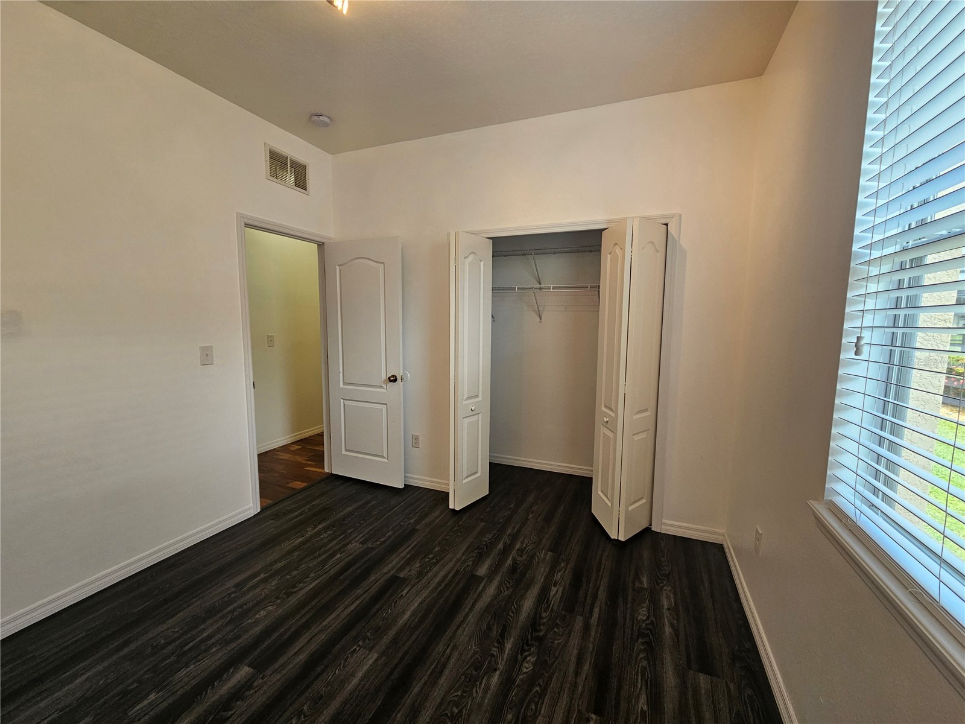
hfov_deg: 106.2
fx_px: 362
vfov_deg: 89.9
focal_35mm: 13
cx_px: 482
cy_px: 362
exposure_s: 1/60
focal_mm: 2.2
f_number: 2.2
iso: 125
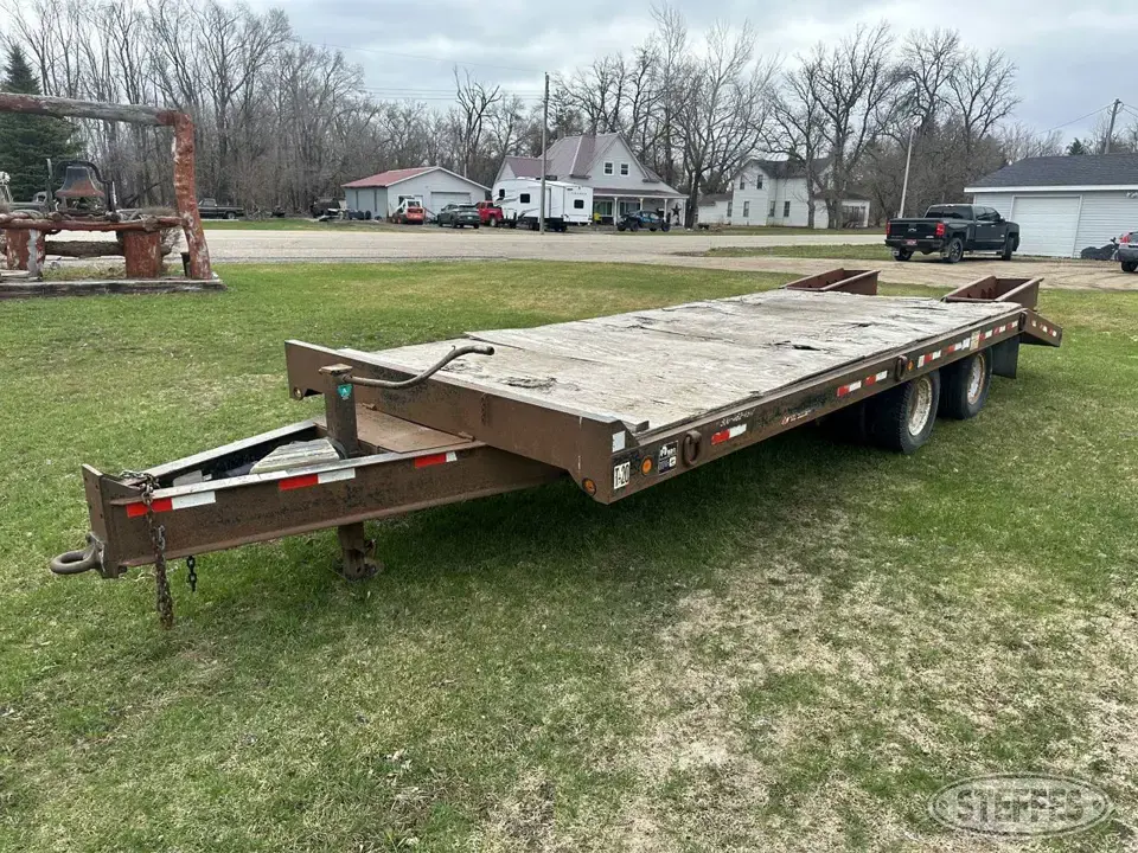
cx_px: 569
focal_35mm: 24
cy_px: 426
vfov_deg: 56.8
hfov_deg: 71.6
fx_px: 789
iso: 80
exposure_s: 1/1241
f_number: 1.78
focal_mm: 6.86
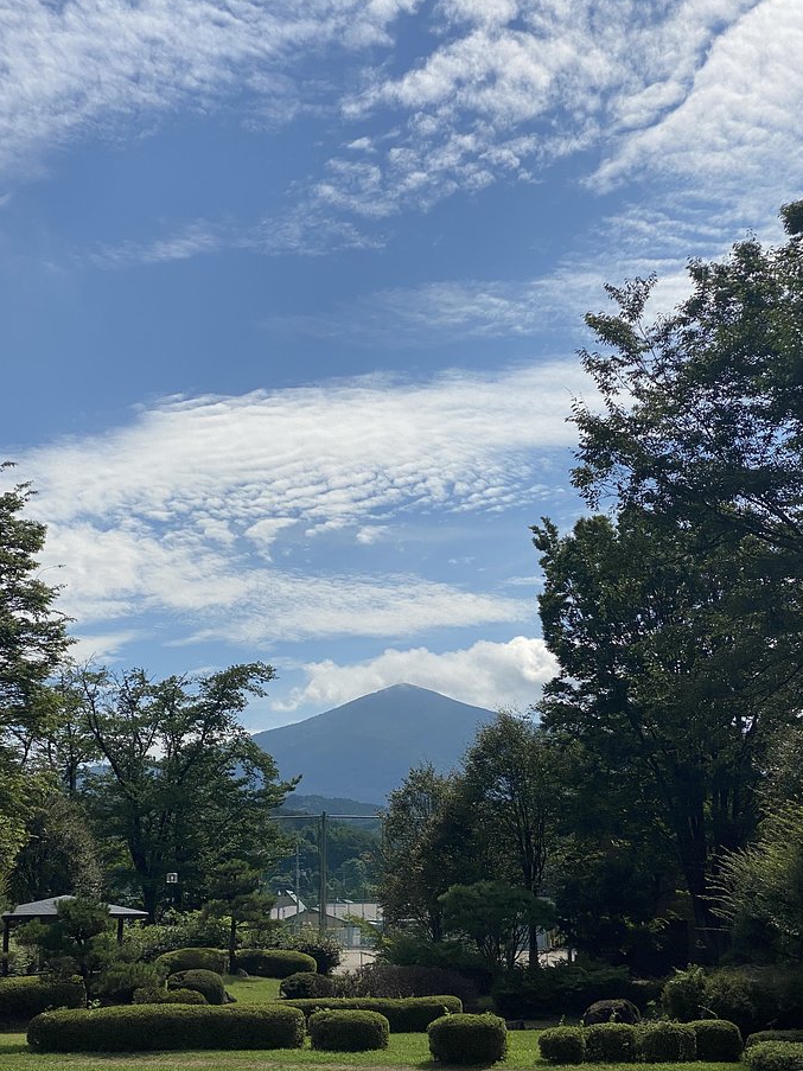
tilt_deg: +13.2
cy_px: 559
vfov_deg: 32.7
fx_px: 1825
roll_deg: -0.2
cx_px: 428
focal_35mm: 59
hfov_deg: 24.8
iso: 25
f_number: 2
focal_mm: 6
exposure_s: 1/5319
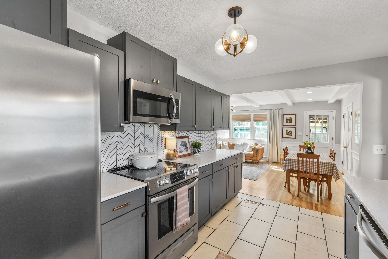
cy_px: 130
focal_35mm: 16
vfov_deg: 73.7
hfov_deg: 96.7
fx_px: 172
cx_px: 194
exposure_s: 1/2
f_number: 11
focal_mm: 16
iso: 320
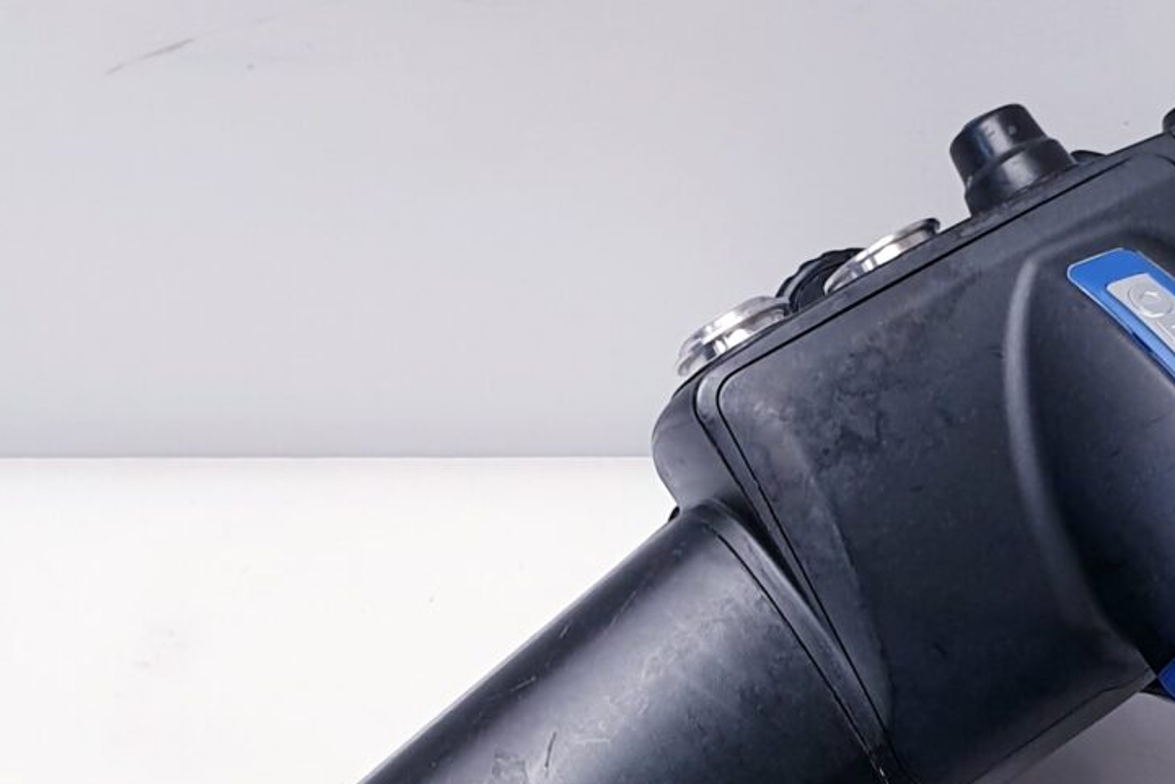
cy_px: 574
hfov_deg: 21.2
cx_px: 701
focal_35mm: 96
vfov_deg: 14.2
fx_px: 3134
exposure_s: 1/50
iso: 64
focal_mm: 4.3
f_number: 2.4
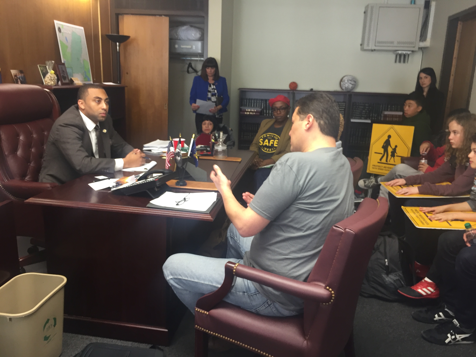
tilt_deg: -12.8
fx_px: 399
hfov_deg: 61.7
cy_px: 178
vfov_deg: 48.2
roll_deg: -1.7
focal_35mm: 29
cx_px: 238
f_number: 2.2
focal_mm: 4.15
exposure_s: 1/30
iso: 80
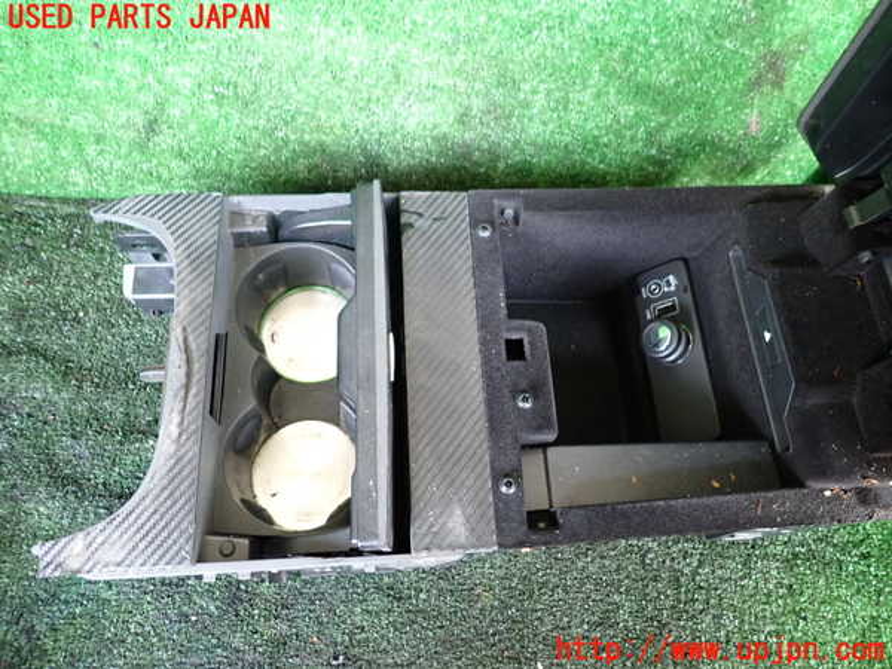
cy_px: 334
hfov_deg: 69.4
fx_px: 644
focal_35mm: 25
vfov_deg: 54.9
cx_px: 446
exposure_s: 1/30
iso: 320
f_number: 2
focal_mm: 4.5
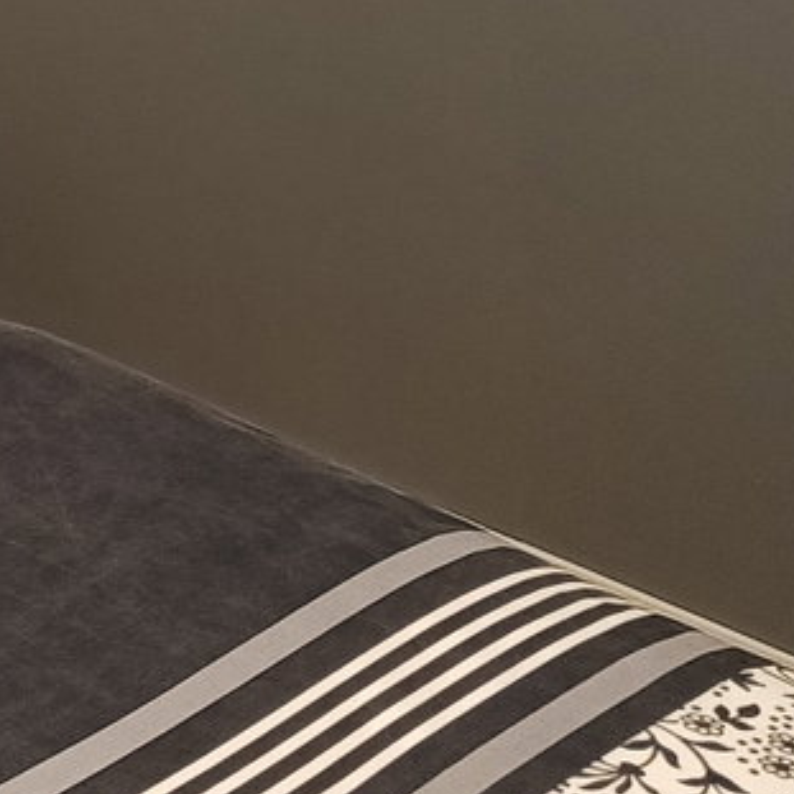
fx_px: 2829
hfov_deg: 14.5
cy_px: -457
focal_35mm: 109
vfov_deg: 14.7
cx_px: -516
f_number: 2.8
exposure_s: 1/50
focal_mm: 5.59
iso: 800
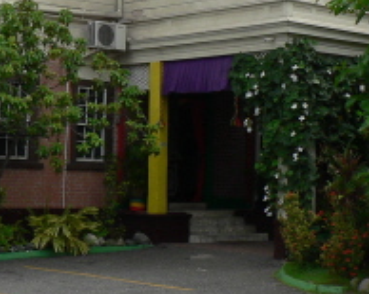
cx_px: 163
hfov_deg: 19.2
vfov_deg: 15.2
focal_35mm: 100
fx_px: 1092
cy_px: 41
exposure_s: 1/320
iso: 64
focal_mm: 6
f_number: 4
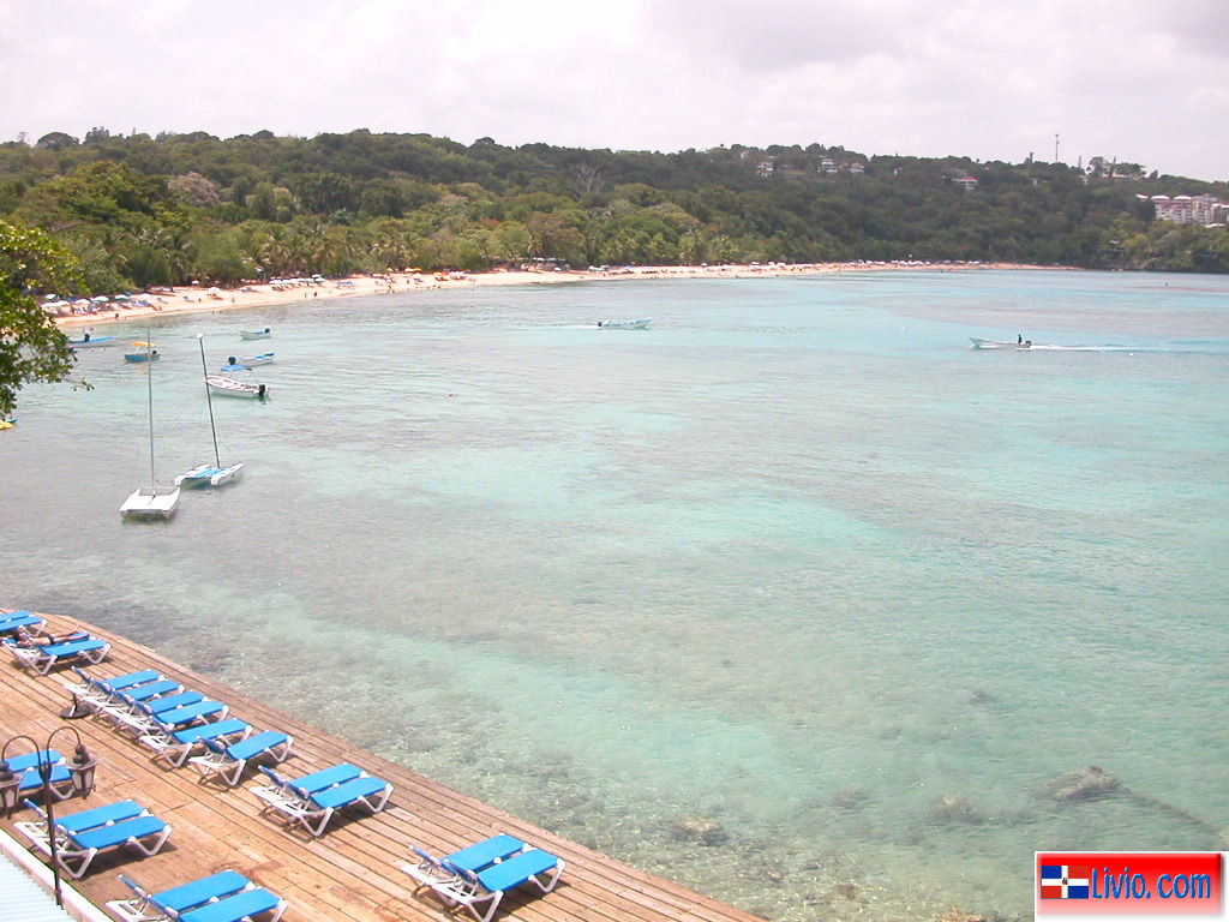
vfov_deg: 38.7
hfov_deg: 50.1
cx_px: 614
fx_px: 1314
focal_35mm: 37
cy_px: 461
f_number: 2.7
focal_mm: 5.6
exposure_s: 1/1422
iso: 100
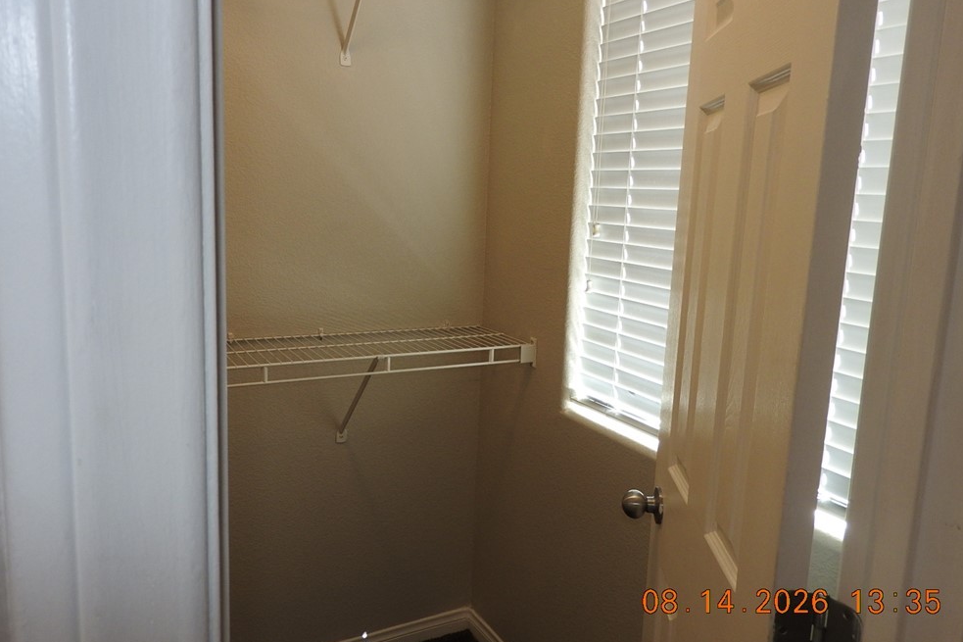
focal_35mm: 26
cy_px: 304
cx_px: 483
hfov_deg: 69.4
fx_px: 695
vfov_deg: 49.5
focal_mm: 4.3
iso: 140
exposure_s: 1/30
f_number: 3.3
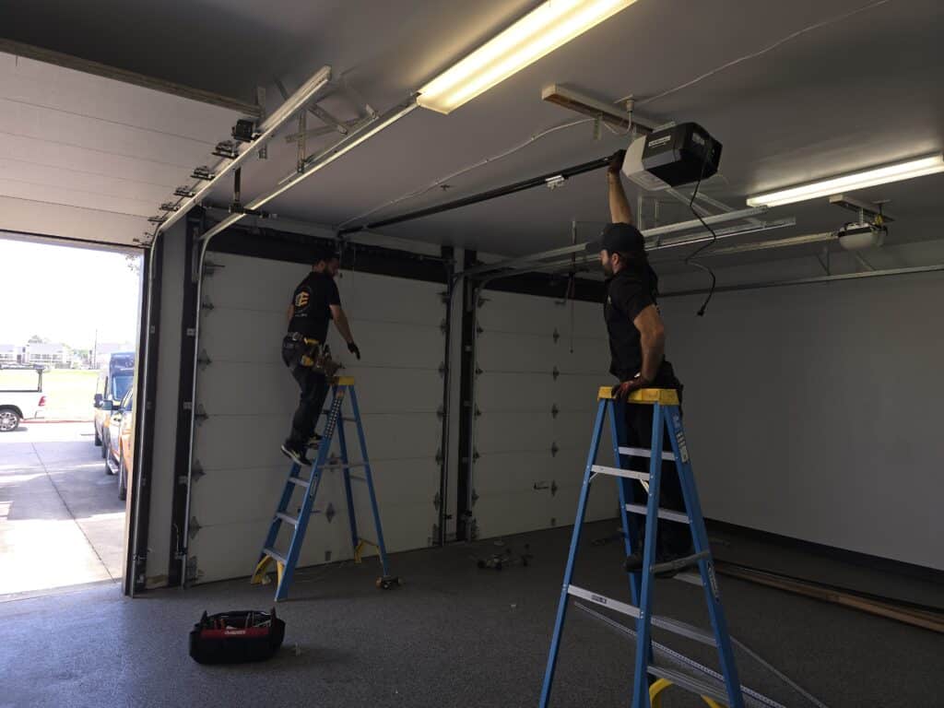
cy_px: 354
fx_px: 627
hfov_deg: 73.9
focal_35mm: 23
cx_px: 472
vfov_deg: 58.9
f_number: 1.7
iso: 16
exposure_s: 1/60
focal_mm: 6.3
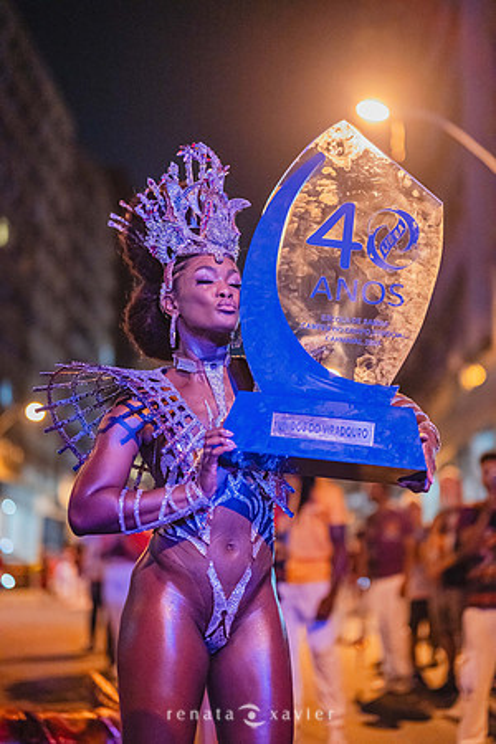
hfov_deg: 27.0
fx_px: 1033
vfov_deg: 39.6
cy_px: 372
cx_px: 248
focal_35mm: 50
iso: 6400
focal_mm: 50
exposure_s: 1/250
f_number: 1.2
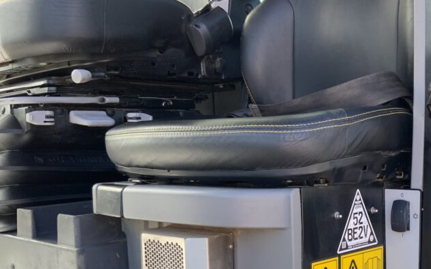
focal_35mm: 50
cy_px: 183
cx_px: 333
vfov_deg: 25.6
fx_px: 587
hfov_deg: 39.0
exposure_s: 1/122
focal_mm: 3
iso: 25
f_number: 1.8
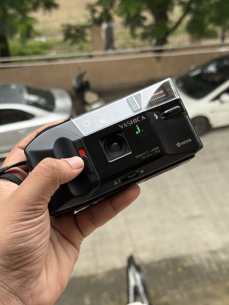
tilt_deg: -32.5
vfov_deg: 39.7
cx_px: 114
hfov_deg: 30.3
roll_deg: +2.4
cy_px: 152
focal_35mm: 48
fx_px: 423
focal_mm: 6.76
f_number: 1.78
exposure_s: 1/103
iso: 100
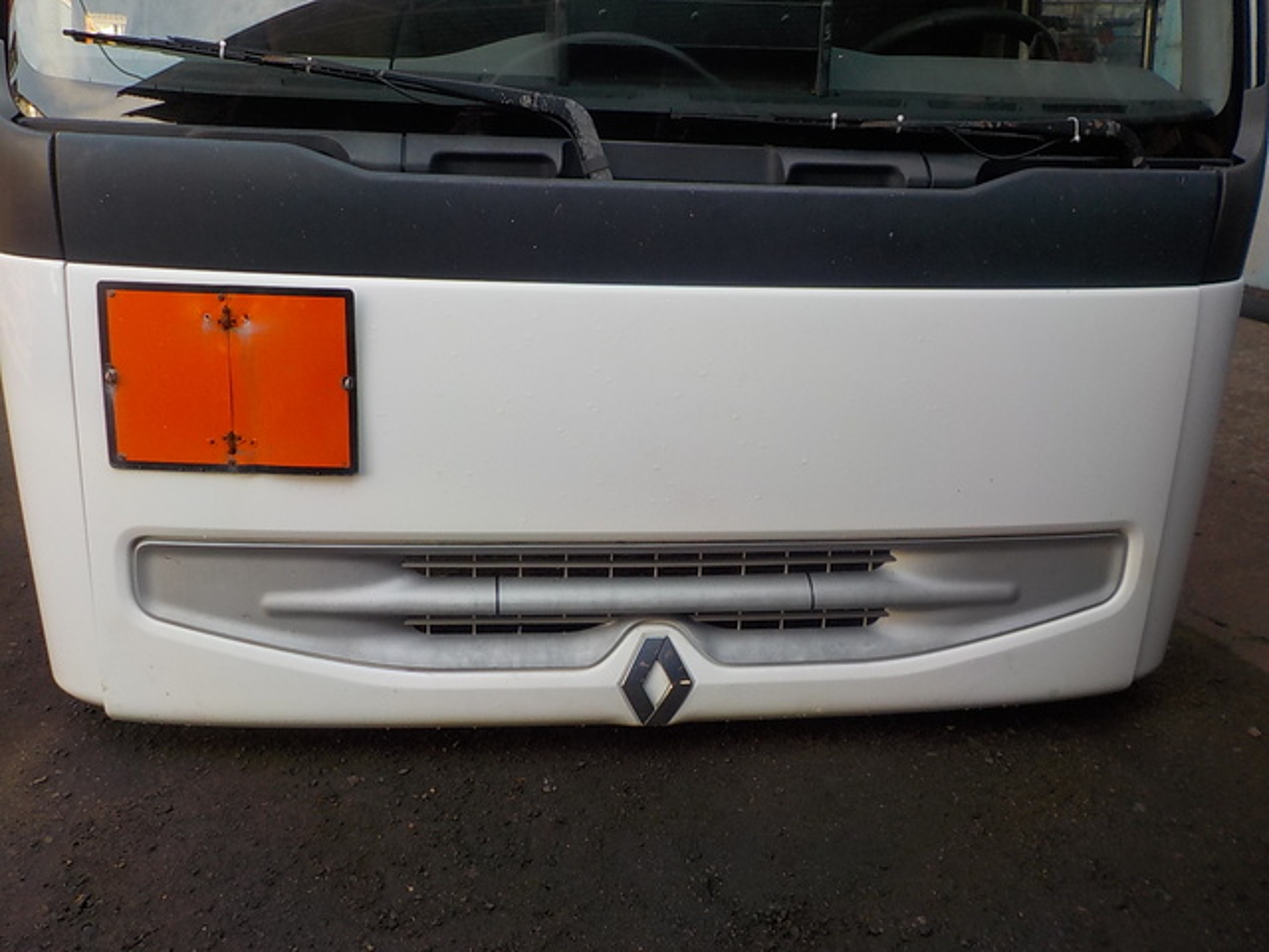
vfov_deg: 46.8
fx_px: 1100
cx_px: 634
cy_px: 476
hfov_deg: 60.0
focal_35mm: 30
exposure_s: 1/160
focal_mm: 4.1
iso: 125
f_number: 3.3
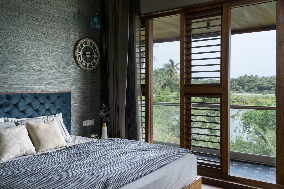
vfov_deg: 41.1
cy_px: 94
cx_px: 142
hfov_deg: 58.7
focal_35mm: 32
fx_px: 252
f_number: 9
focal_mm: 32
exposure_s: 1/25
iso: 400
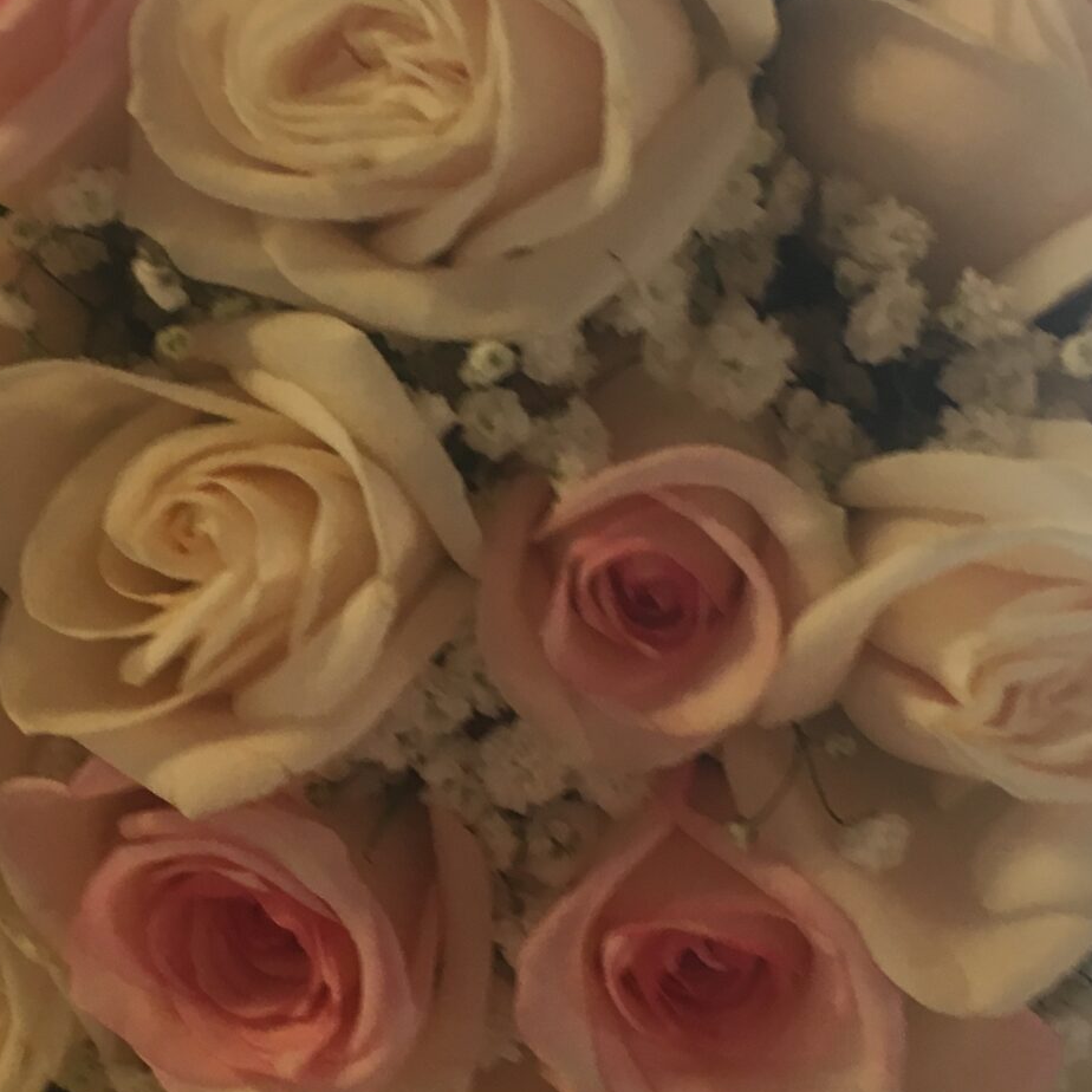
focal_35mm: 71
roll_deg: -2.6
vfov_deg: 24.3
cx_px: 265
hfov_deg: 24.0
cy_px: 597
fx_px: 2534
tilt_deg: -31.5
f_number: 2.2
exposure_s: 1/33
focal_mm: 4.15
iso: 80
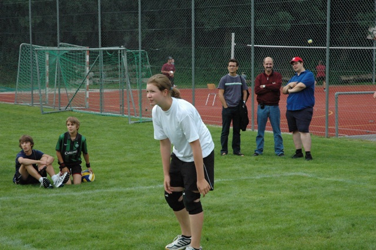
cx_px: 188
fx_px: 970
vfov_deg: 14.7
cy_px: 125
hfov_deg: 21.9
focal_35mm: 93
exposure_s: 1/500
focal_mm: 62
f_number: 11
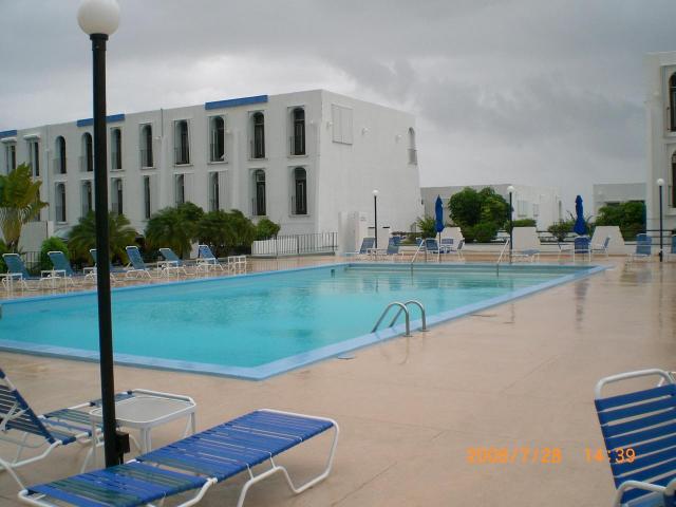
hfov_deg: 49.0
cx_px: 338
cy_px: 254
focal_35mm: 38
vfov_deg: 37.7
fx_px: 742
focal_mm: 6.3
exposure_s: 1/400
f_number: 4.4
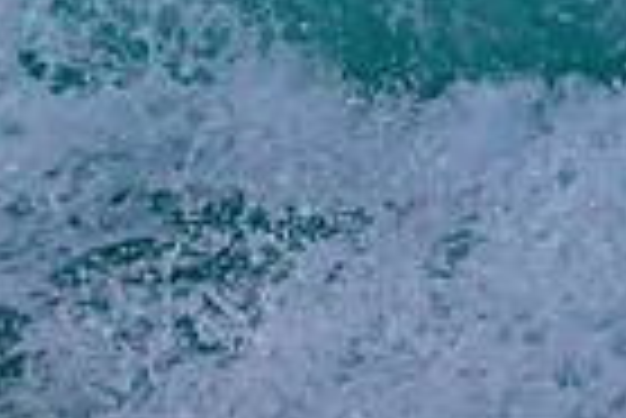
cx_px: -582
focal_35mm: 4338
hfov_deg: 0.5
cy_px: -459
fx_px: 75511
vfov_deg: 0.3
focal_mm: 900
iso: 4000
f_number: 11
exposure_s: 1/3200
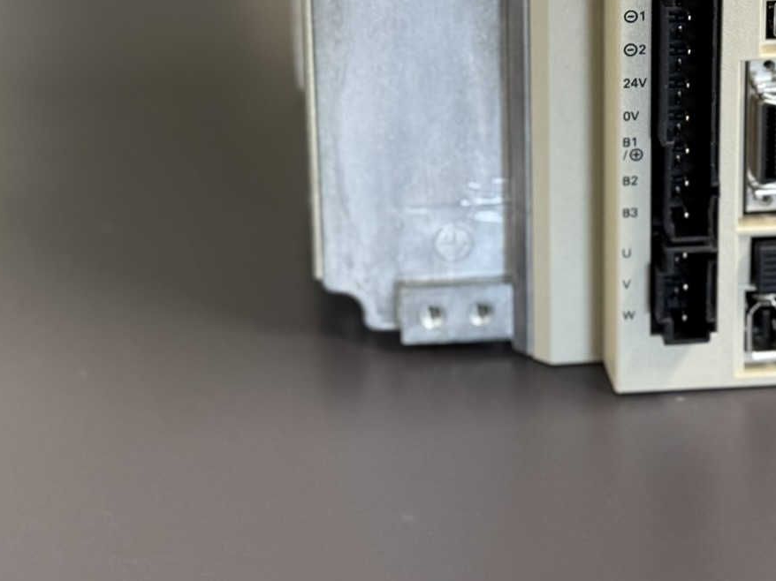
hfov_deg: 17.6
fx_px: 2510
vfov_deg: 13.0
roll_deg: +0.5
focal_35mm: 112
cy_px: -42
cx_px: 469
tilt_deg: -20.4
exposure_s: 1/50
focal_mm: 6.76
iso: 250
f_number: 1.78
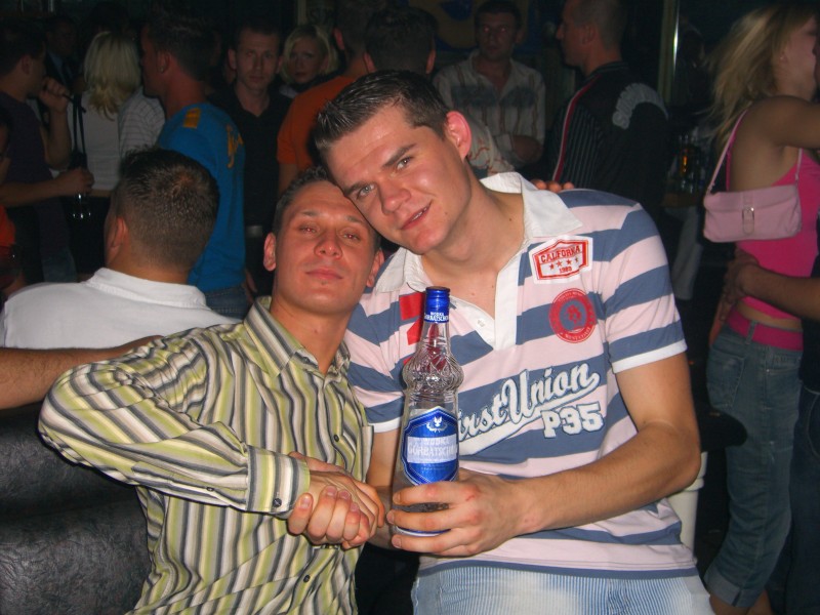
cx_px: 410
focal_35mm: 46
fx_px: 1090
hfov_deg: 41.2
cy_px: 308
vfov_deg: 31.5
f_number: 3.1
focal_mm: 9.5
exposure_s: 1/60
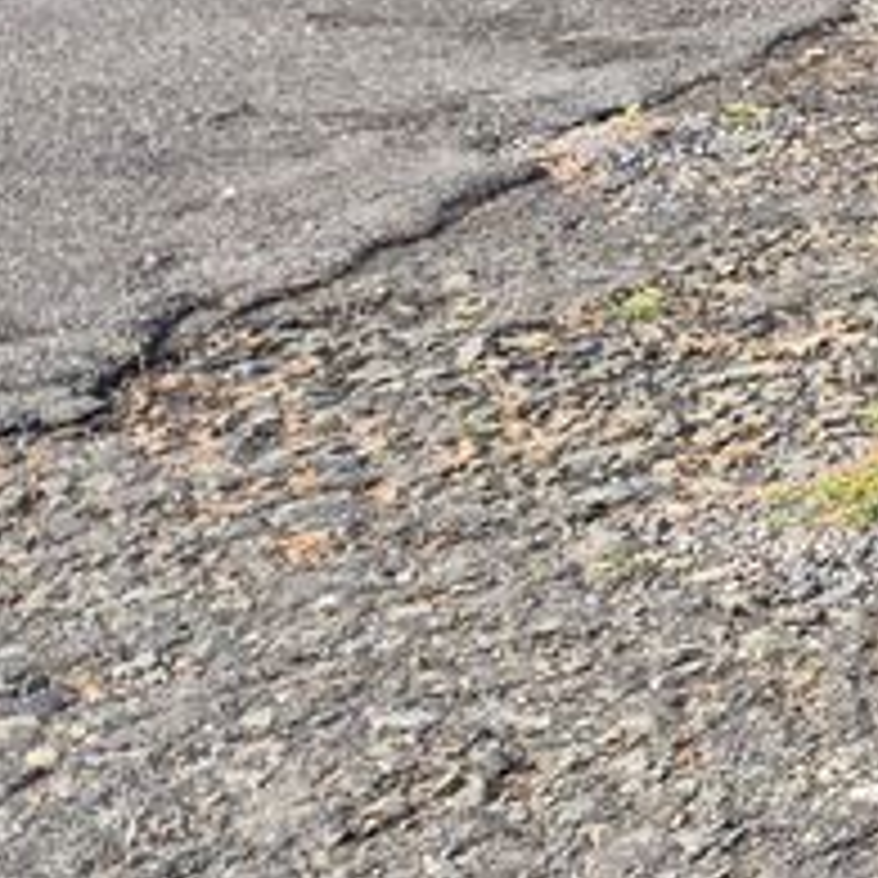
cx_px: 2188
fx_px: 3070
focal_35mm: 107
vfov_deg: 16.2
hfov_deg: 12.4
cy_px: 320
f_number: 1.8
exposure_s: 1/285
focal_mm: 5.4
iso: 25
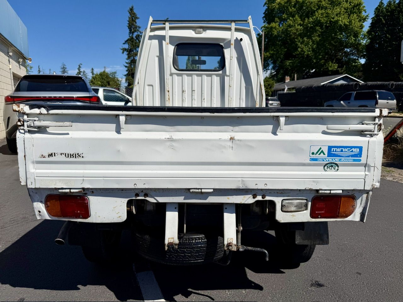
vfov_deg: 56.8
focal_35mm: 24
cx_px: 202
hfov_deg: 71.6
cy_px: 151
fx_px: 279
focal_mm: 6.76
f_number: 1.78
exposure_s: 1/11905
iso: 80
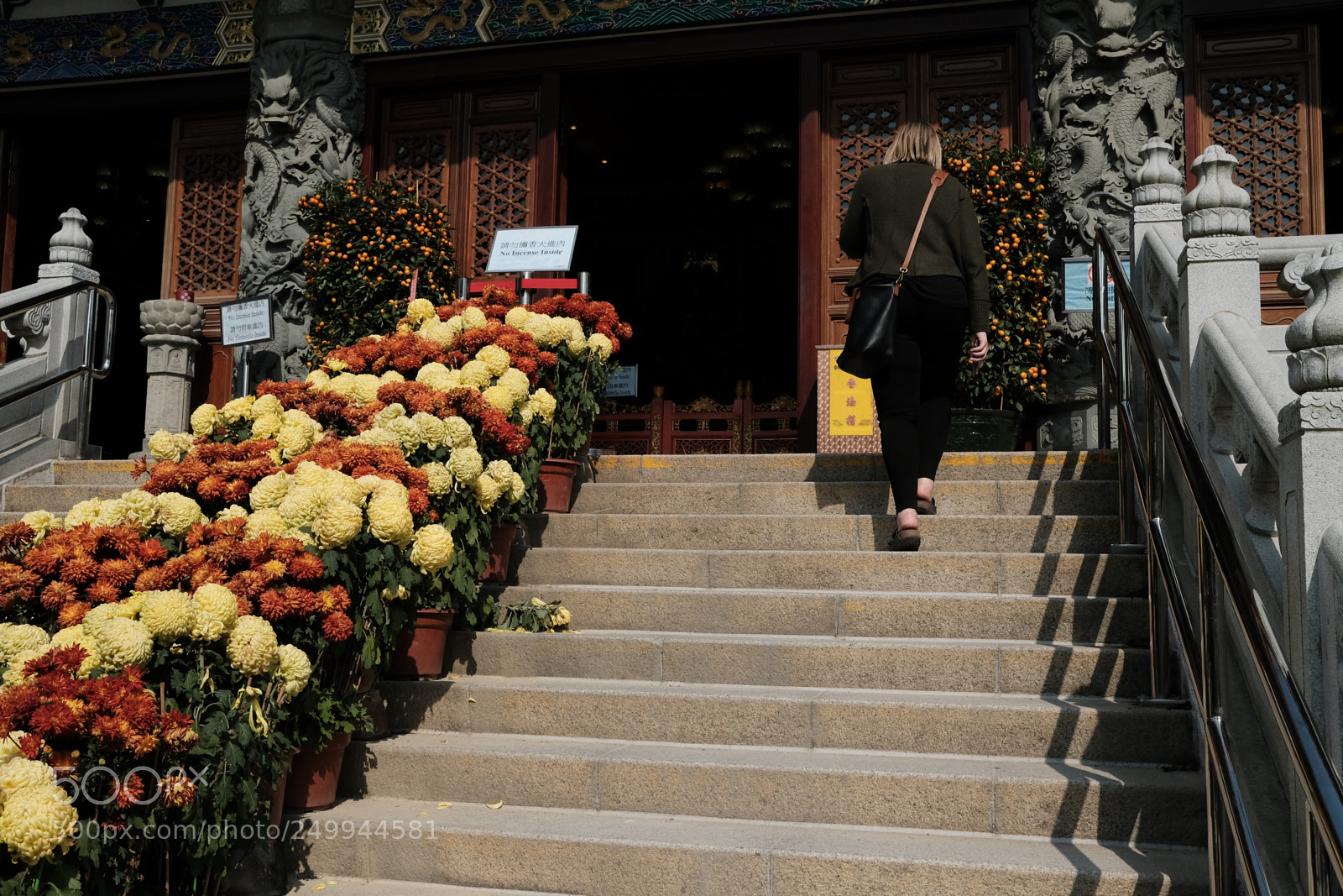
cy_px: 448
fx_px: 1306
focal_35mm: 35
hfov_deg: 54.4
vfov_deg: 37.9
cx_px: 672
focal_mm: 23
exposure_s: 1/4000
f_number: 8
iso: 1000
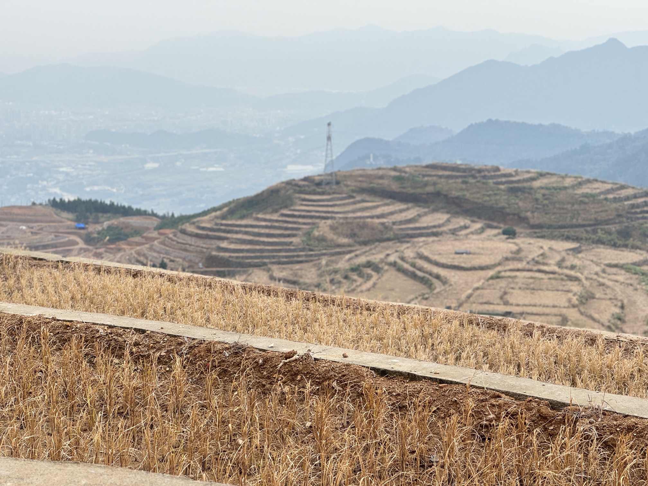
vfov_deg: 19.1
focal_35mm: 77
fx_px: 1441
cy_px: 243
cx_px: 324
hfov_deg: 25.3
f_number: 2.8
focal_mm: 9
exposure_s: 1/337
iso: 25
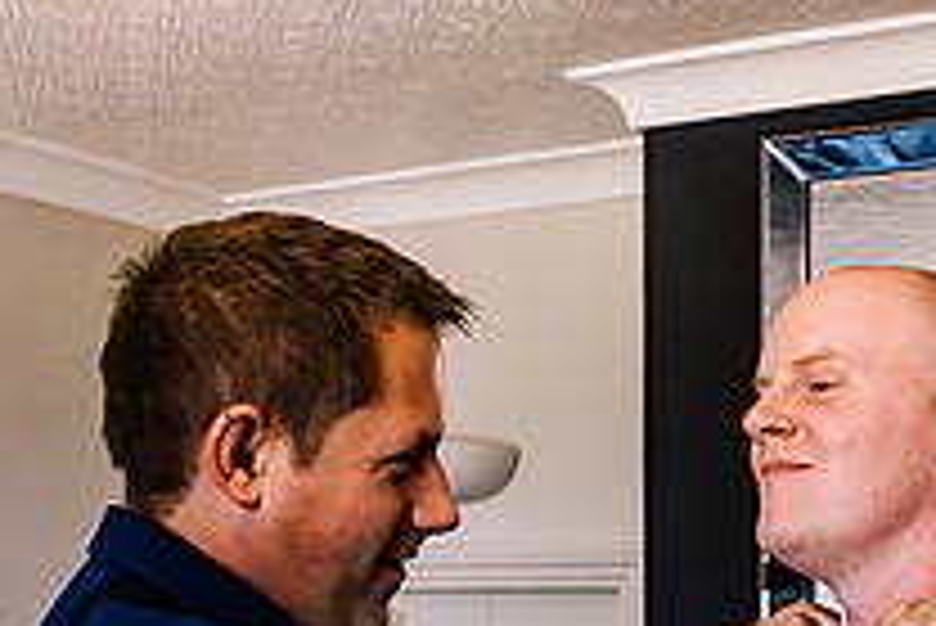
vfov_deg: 19.6
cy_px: 673
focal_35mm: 67
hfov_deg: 29.6
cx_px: 693
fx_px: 1743
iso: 2000
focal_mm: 24
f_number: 2.8
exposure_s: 1/250
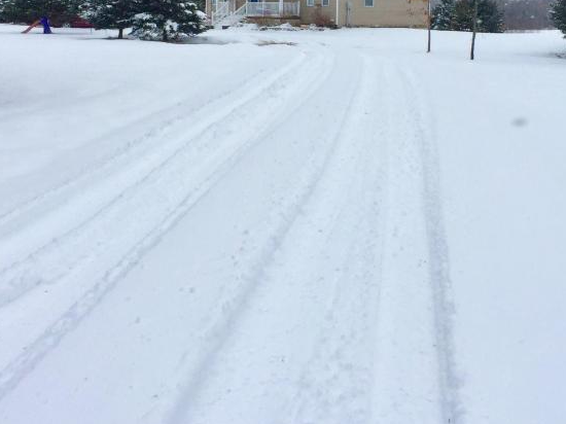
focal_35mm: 54
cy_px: 57
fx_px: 883
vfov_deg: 26.3
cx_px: 324
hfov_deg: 35.5
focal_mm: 4.15
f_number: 2.2
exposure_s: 1/1199
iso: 32
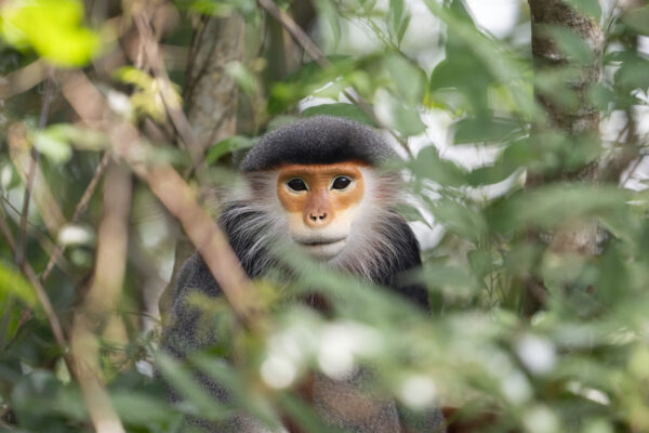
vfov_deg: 2.5
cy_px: 216
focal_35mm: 560
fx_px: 10095
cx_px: 324
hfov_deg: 3.7
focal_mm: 560
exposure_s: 1/500
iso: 800
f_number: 4
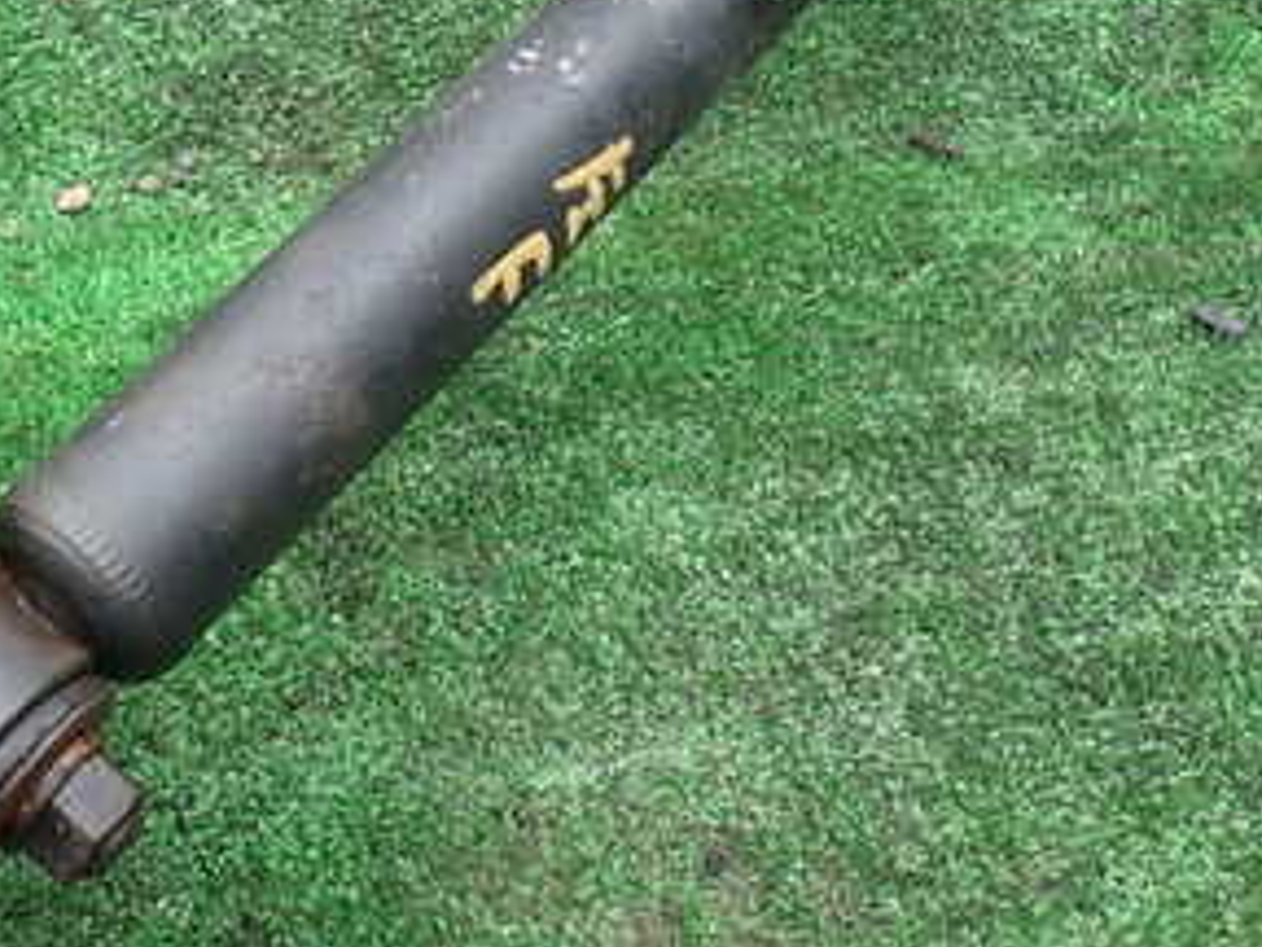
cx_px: 386
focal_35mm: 52
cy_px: 114
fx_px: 1896
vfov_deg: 27.1
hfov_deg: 36.3
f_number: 2.8
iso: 100
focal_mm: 4.5
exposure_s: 1/160
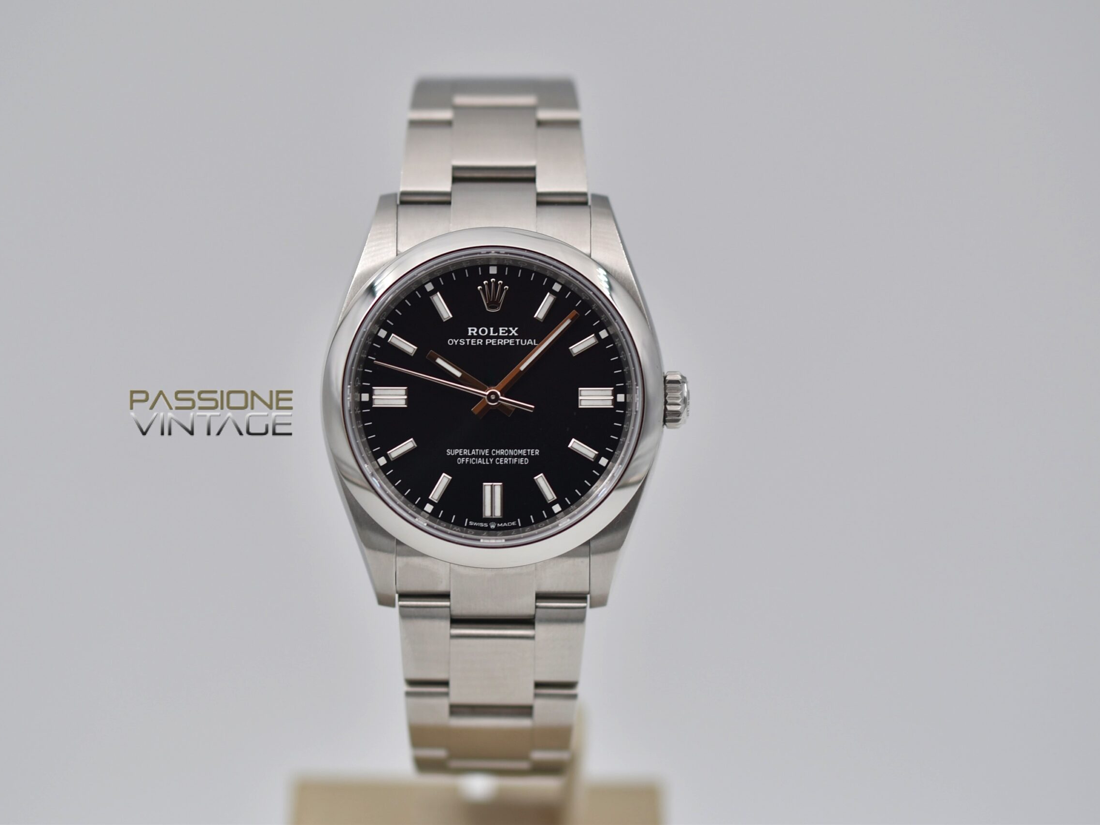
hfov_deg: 13.5
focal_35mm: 146
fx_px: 4639
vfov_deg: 10.2
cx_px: 507
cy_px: 412
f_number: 3.3
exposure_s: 1/125
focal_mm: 90
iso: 100
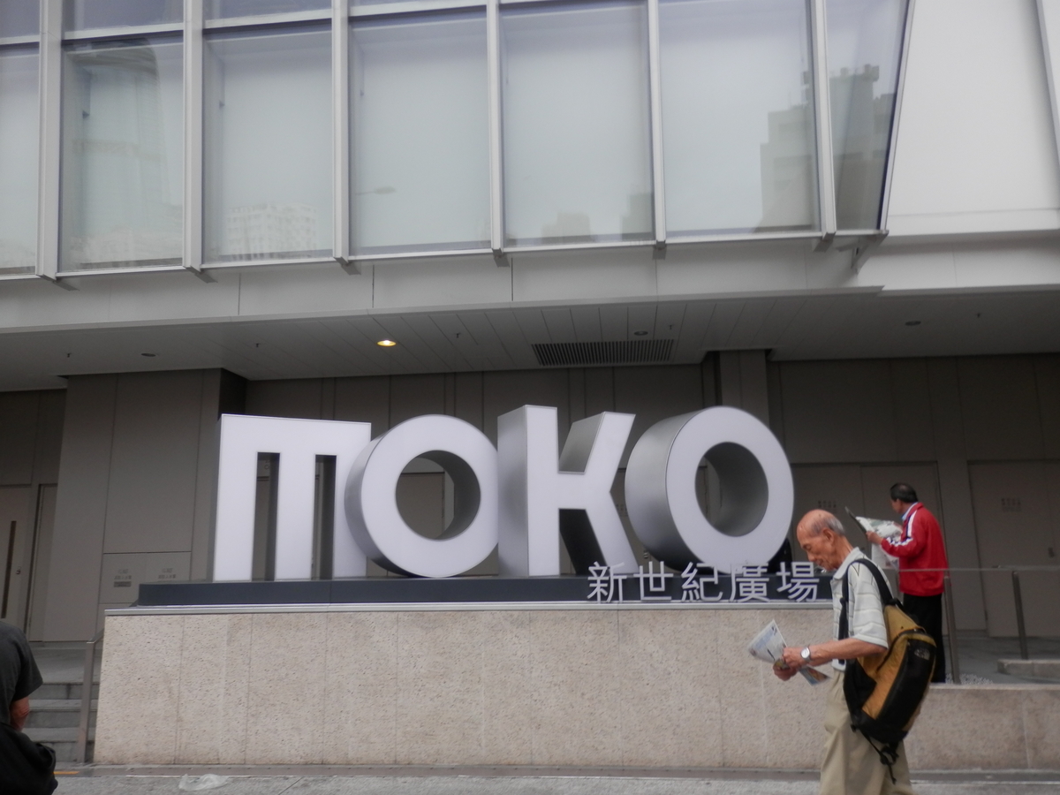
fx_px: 766
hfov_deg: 69.4
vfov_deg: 54.9
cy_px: 398
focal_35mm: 25
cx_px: 530
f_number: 3
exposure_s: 1/100
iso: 80
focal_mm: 4.5
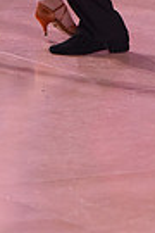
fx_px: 3222
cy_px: -205
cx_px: 30
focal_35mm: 499
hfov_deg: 2.8
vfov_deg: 4.1
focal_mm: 116
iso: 2500
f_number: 5.6
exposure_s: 1/320
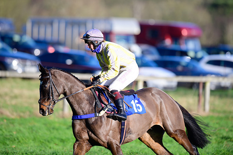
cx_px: 116
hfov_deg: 5.2
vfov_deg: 3.4
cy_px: 78
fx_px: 2587
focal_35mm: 400
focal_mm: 400
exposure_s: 1/2000
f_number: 5
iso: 400
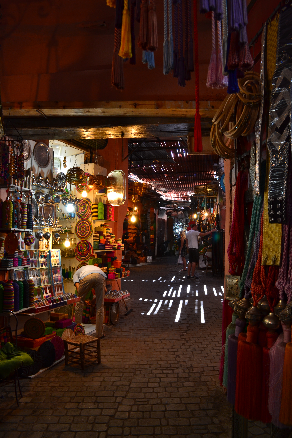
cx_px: 146
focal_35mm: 27
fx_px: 328
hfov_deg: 47.9
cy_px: 219
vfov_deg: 67.4
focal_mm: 18
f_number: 6.3
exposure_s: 1/20
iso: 400
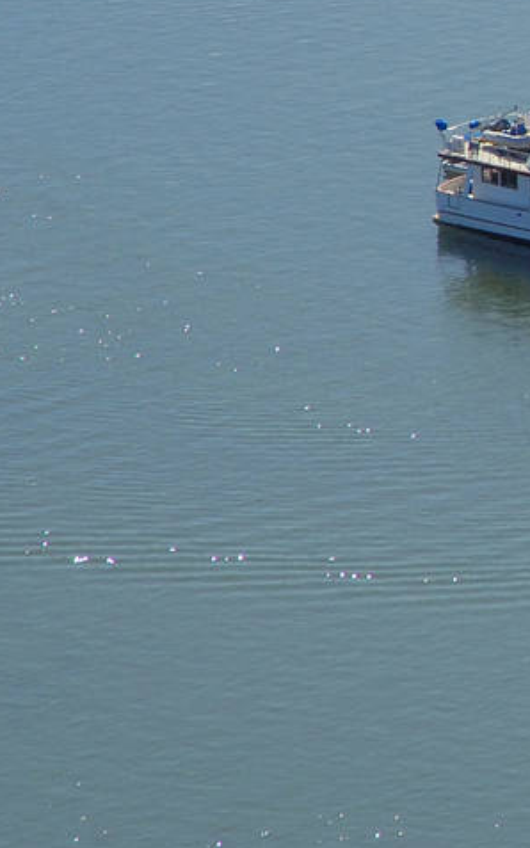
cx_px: 1092
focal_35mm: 482
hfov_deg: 2.7
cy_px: 80
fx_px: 11143
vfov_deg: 4.4
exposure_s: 1/1000
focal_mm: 100
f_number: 8.5
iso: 400
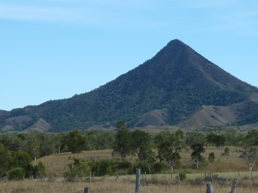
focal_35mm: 115
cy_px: 111
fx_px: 857
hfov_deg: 17.1
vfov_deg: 12.9
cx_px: 126
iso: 80
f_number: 4.2
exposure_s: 1/320
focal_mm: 13.7
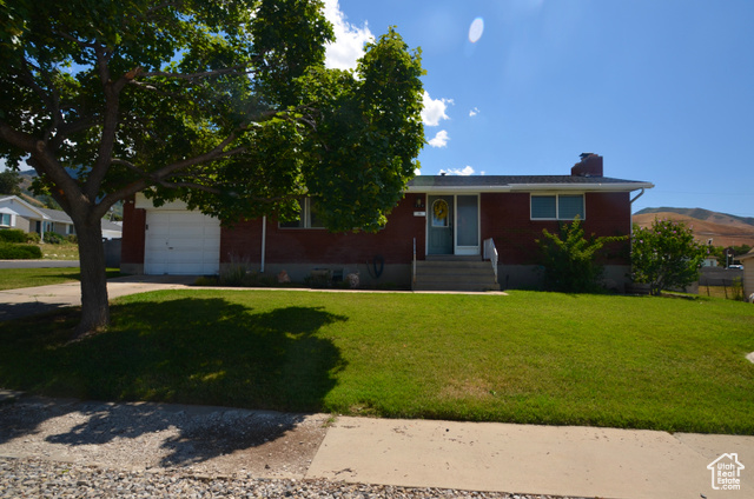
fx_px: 345
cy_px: 250
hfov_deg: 95.1
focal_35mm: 16
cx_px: 377
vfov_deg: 71.8
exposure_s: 1/125
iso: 100
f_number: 5.6
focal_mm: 11
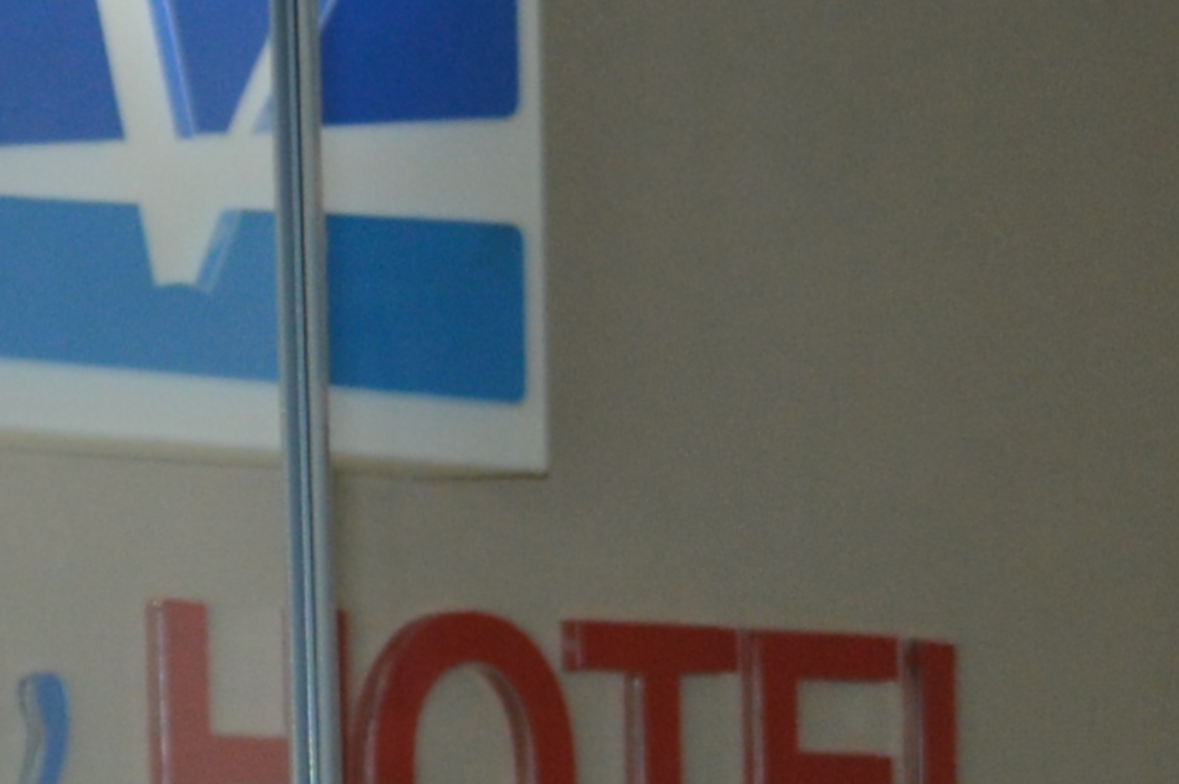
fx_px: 7854
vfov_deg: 5.5
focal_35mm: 240
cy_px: 2080
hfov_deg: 8.5
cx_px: 1535
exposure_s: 1/125
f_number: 4
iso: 320
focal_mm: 22
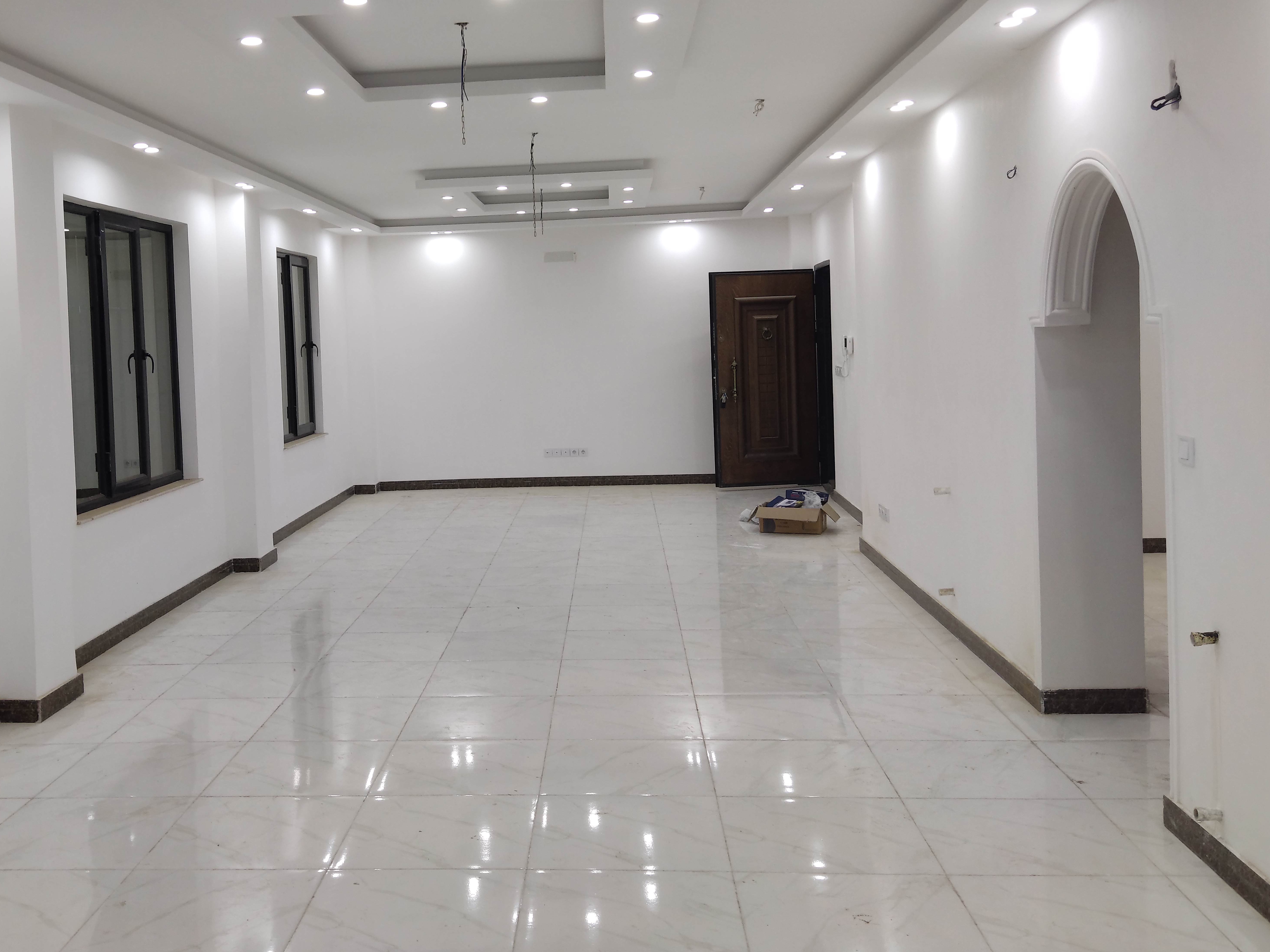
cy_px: 374
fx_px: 1247
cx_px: 491
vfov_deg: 41.6
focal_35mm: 34
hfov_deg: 53.5
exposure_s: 1/50
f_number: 1.79
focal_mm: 4.71
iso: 69
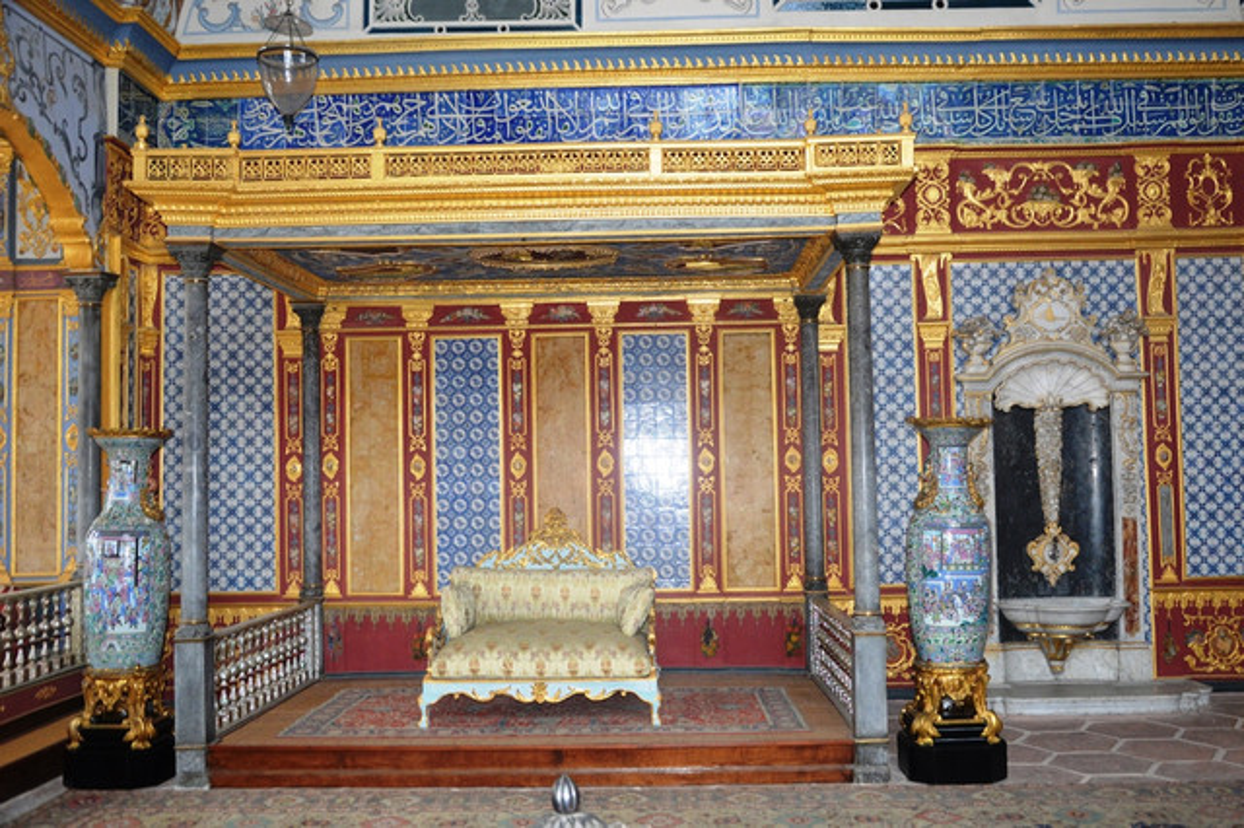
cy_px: 414
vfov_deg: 36.8
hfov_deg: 53.2
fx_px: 1243
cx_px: 622
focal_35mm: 36
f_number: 3.8
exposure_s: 1/60
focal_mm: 24
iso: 1000
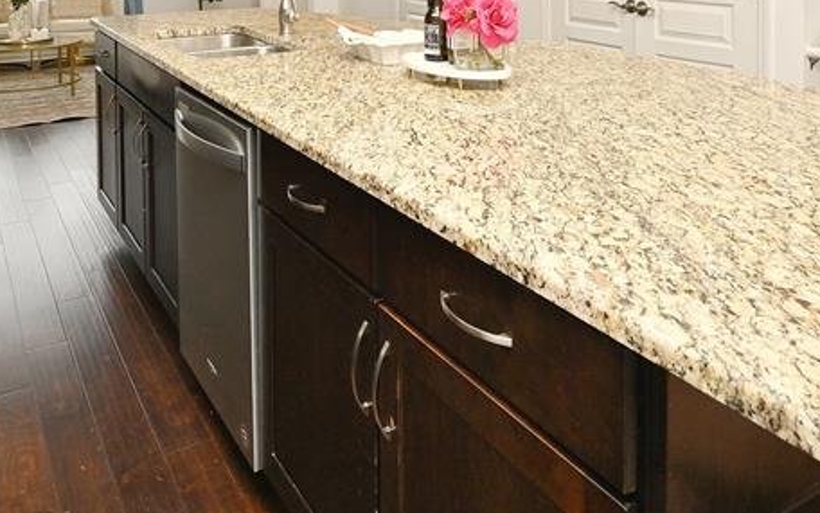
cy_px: -27
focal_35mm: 32
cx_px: 424
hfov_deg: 59.6
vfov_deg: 34.9
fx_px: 715
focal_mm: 14
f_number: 10
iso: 250
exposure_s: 1/60
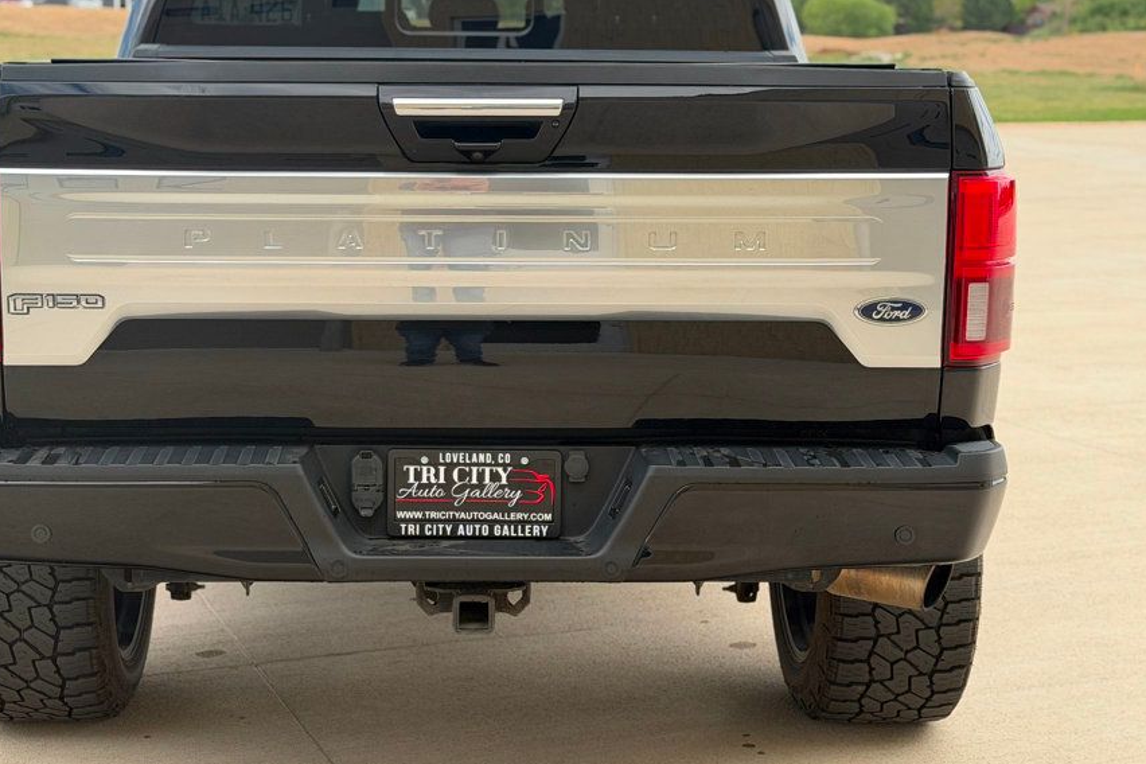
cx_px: 483
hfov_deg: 33.3
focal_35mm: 60
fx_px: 1910
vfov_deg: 22.6
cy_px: 300
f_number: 1.78
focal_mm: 6.76
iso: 100
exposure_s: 1/754
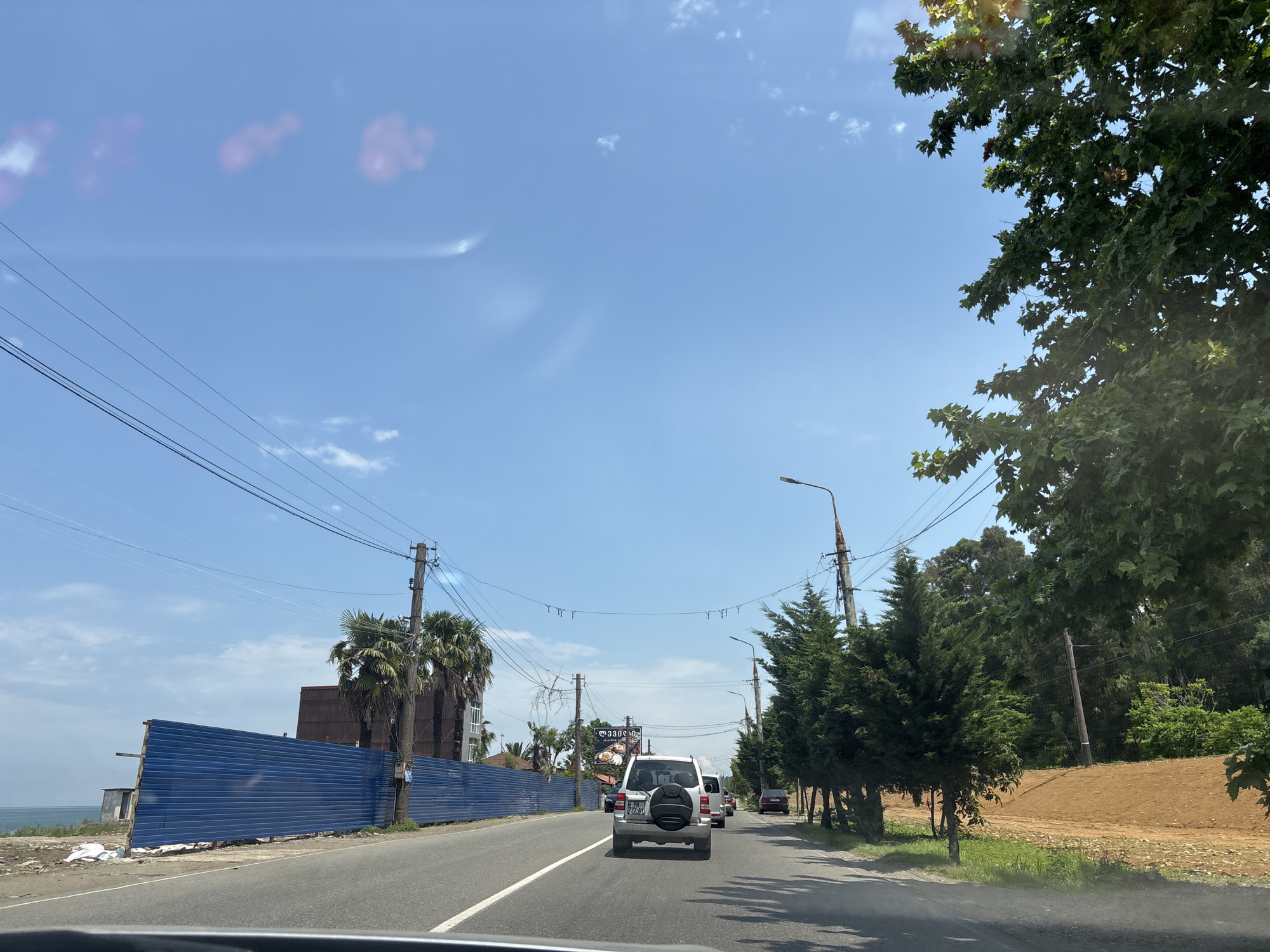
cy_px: 476
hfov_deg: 67.3
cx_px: 635
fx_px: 954
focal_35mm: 26
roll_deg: -1.2
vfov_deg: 53.1
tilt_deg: +16.2
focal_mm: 5.96
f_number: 1.6
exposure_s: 1/3534
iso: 50
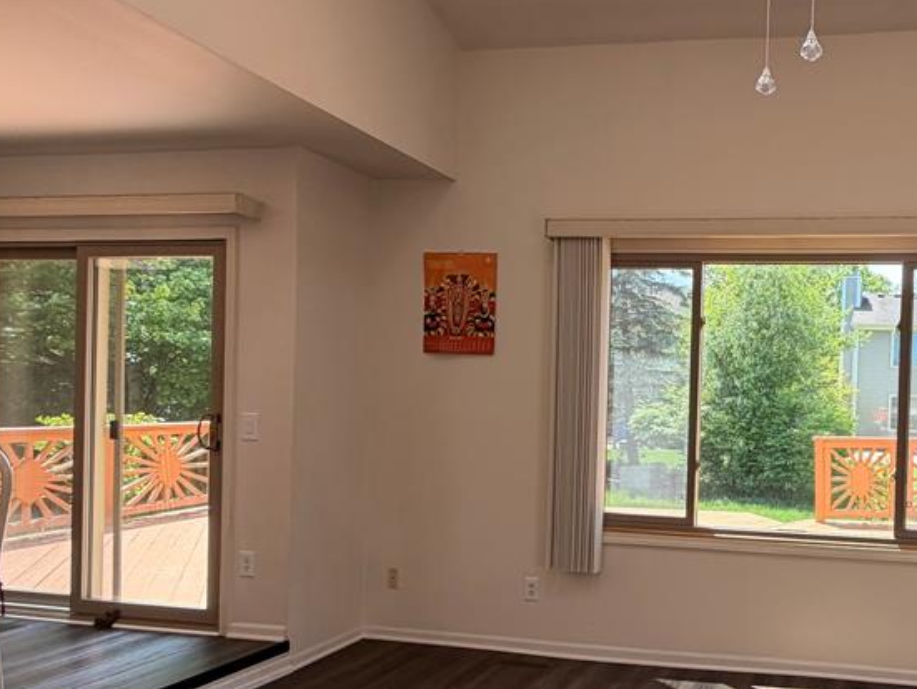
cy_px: 419
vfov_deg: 52.7
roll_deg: -2.1
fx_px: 689
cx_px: 781
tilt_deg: -0.5
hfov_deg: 59.8
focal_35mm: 26
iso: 80
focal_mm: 2.22
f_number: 2.2
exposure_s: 1/121
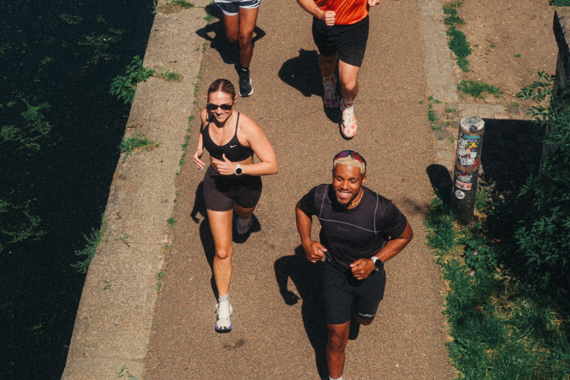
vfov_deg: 20.0
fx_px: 1077
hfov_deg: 29.6
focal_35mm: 68
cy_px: 134
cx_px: 322
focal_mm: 35
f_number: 8
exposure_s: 1/4000
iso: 800
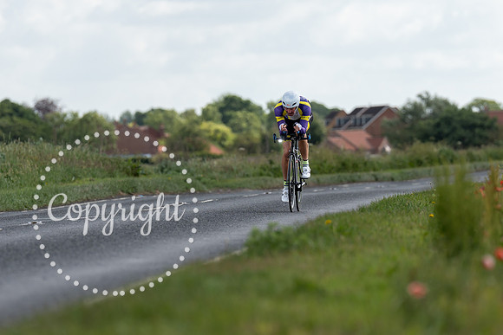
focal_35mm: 308
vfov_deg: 4.5
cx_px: 290
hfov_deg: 6.7
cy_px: 156
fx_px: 4300
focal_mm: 188
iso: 100
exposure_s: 1/1000
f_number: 3.5
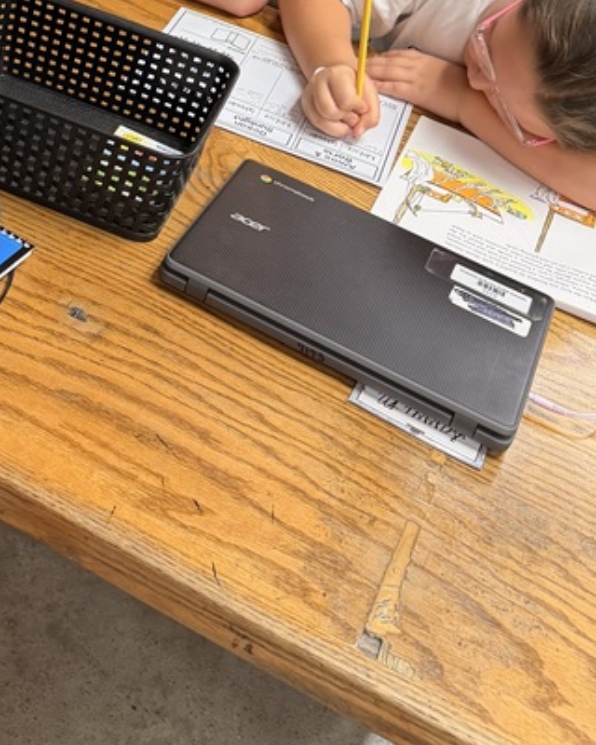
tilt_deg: -27.9
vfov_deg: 29.3
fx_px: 1323
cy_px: -4
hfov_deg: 24.7
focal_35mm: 60
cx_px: 63
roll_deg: -12.4
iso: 160
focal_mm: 6.76
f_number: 1.78
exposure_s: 1/60
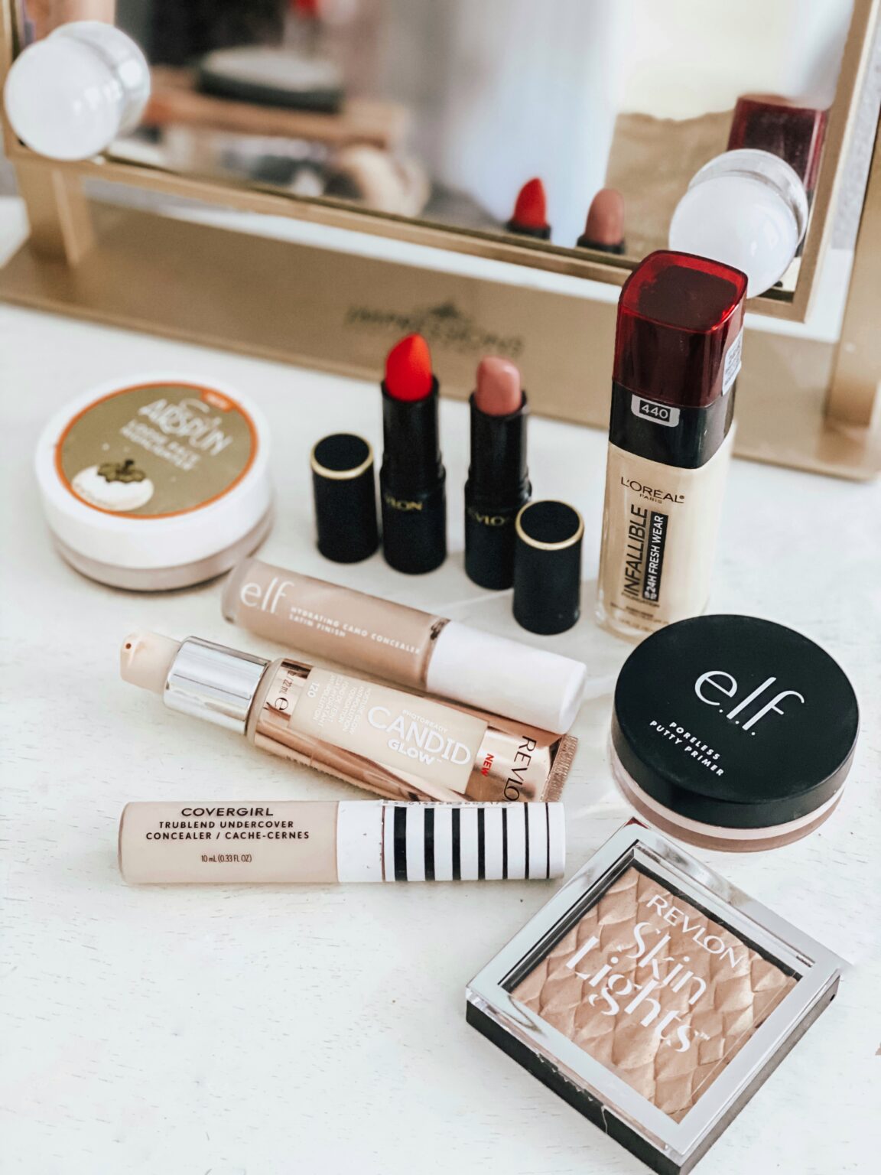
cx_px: 440
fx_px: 1765
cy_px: 588
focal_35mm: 52
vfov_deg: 36.8
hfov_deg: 28.0
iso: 400
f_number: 2
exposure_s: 1/40
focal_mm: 6
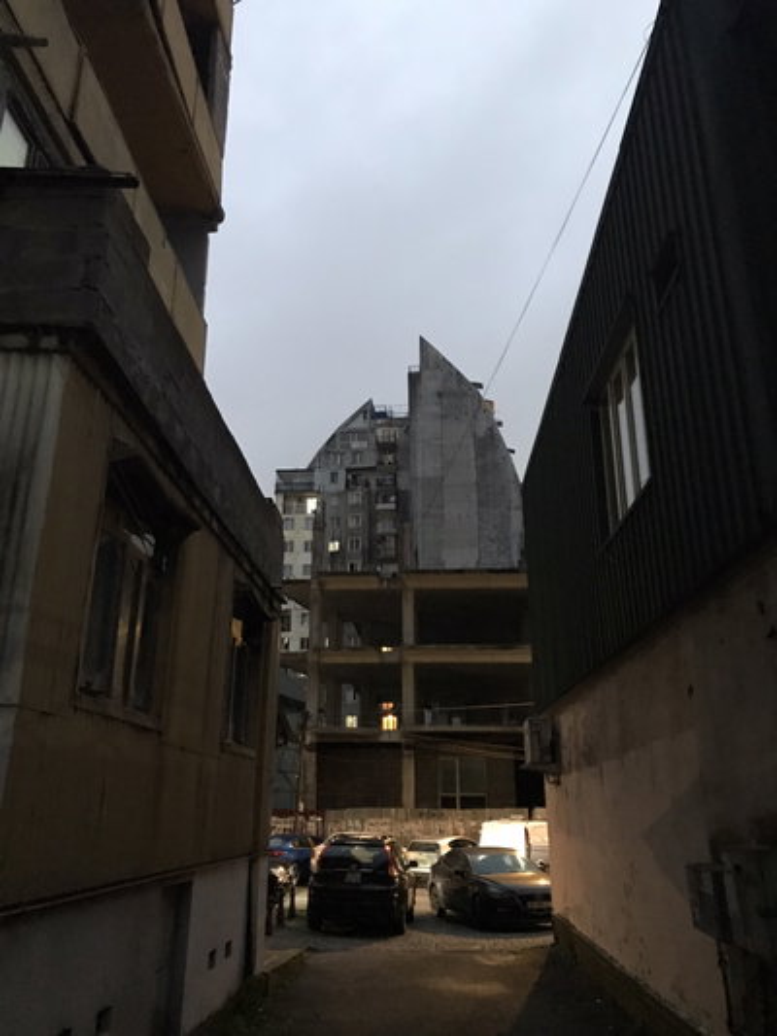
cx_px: 388
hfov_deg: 49.8
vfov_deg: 63.4
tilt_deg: +20.7
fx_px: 838
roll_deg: -0.8
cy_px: 518
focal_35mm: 28
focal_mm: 3.99
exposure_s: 1/5
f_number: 1.8
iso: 100
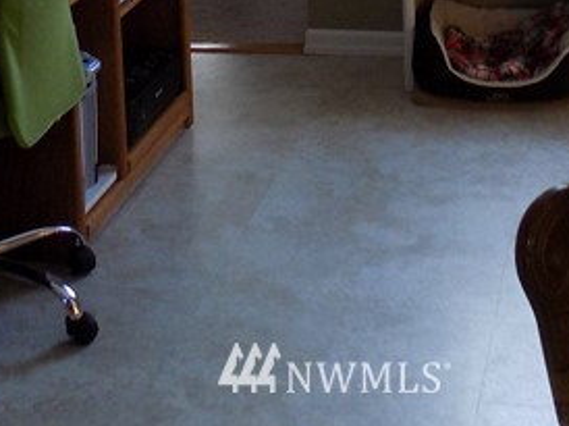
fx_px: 1412
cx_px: 334
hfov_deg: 22.8
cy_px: -351
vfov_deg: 14.9
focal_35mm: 86
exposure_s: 1/30
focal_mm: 4
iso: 125
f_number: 3.1
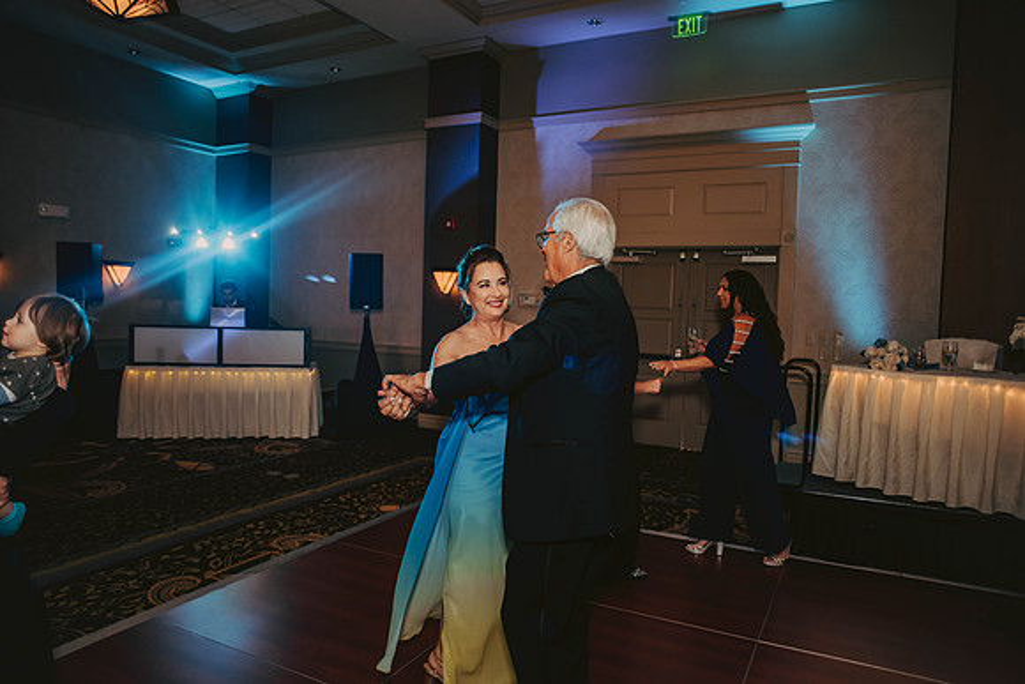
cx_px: 512
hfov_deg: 73.7
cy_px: 342
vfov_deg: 53.2
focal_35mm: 24
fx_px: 683
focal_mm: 24
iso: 800
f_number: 2.8
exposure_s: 1/125
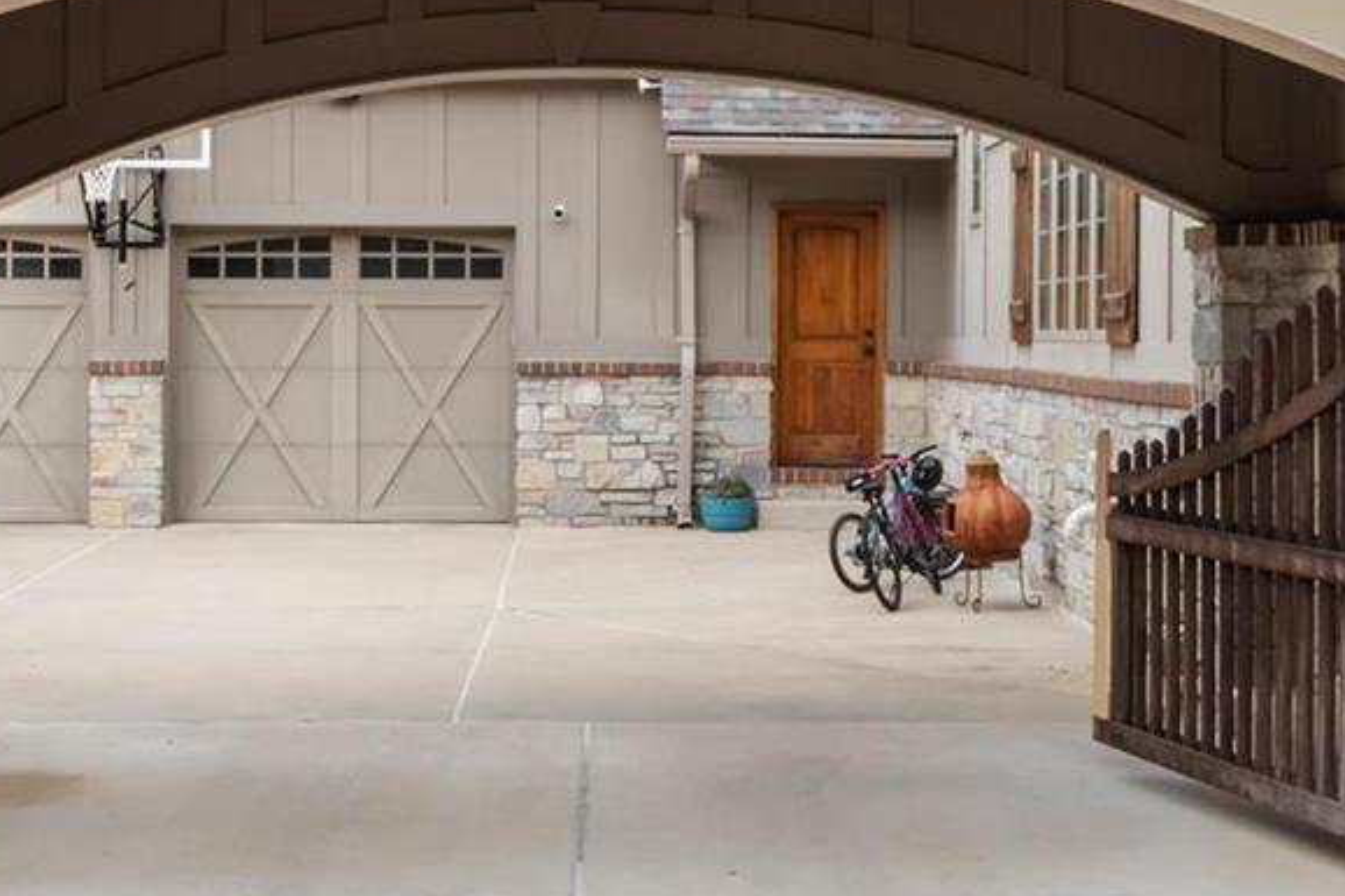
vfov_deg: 18.9
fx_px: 2689
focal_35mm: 72
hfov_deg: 28.1
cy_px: 356
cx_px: 642
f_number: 10
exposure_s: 1/320
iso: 400
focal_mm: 13
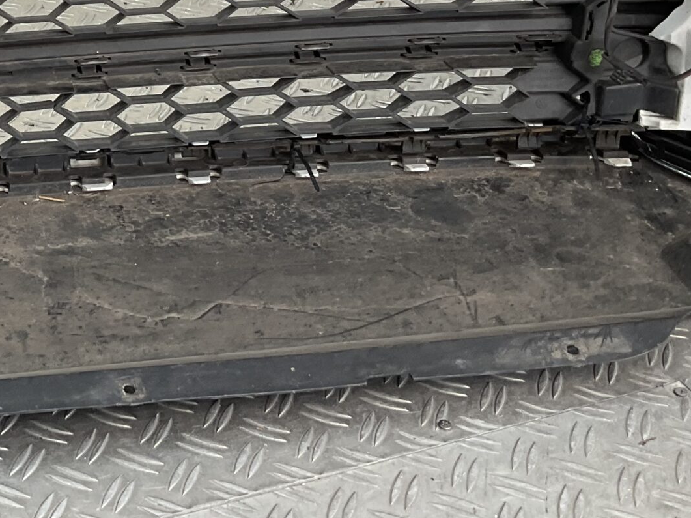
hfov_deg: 26.0
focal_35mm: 70
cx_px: -33
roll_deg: +3.8
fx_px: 1397
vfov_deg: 20.6
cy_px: 55
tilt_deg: -27.1
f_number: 1.8
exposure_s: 1/100
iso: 20
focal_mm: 3
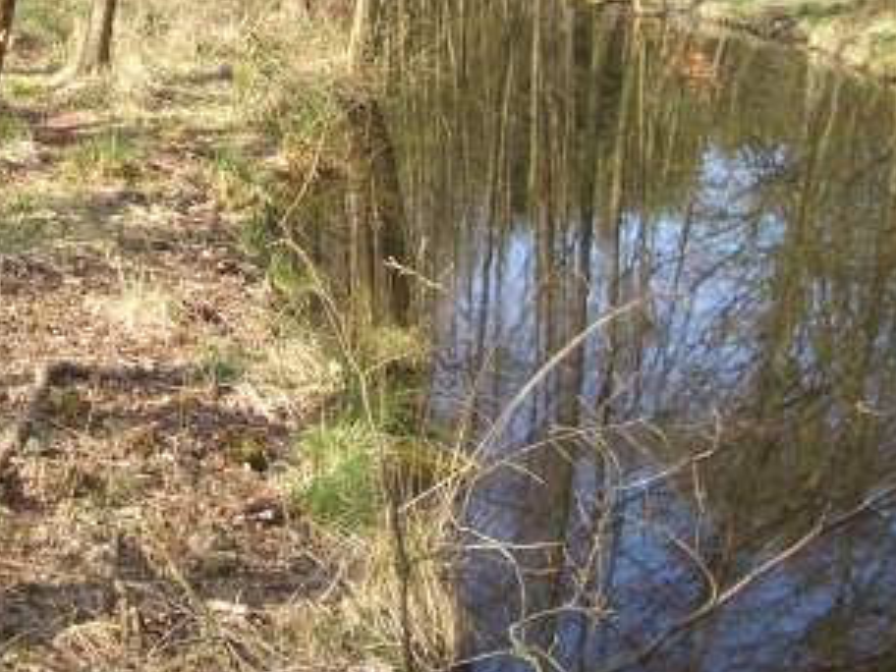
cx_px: 159
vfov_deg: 21.0
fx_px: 1786
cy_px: 115
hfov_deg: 27.5
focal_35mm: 69
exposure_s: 1/200
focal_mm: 5.8
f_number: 2.6
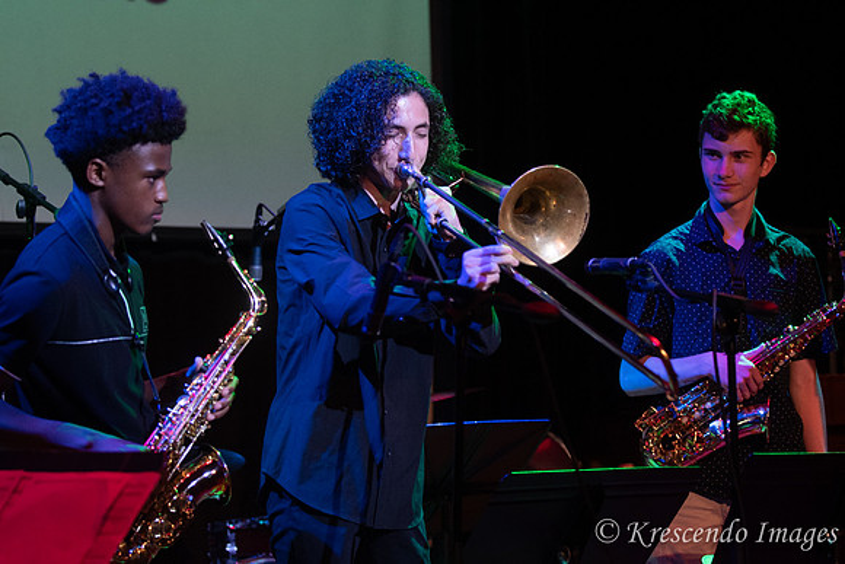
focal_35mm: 105
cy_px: 282
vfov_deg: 13.0
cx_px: 422
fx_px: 2465
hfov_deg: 19.5
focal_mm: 70
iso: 1600
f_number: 2.8
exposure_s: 1/200
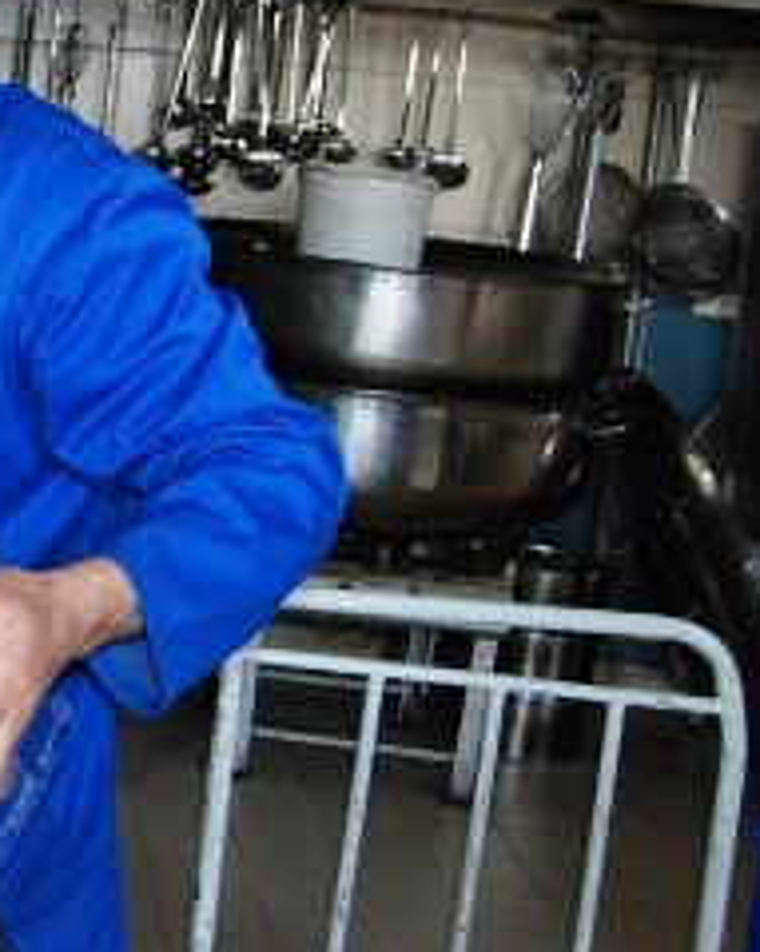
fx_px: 1913
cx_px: -298
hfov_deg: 20.1
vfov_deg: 27.9
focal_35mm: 68
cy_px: 384
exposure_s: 1/60
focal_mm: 18
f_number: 4
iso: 400
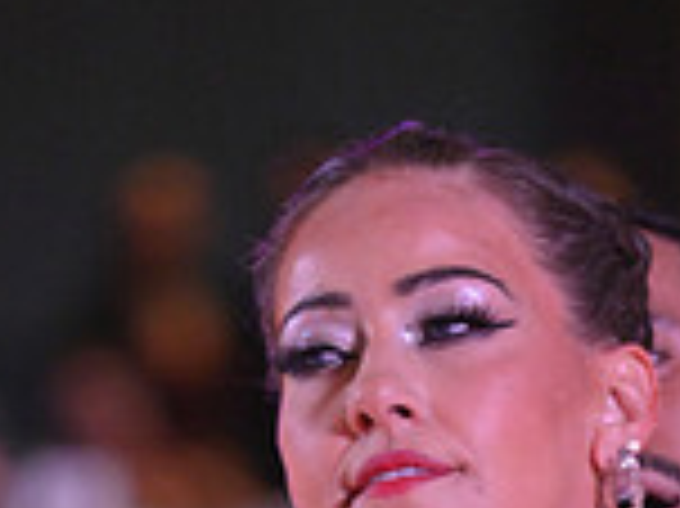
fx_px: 14505
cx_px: 448
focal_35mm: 739
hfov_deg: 2.7
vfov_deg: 2.0
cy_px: 1137
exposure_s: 1/400
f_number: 4.5
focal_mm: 200
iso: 2500
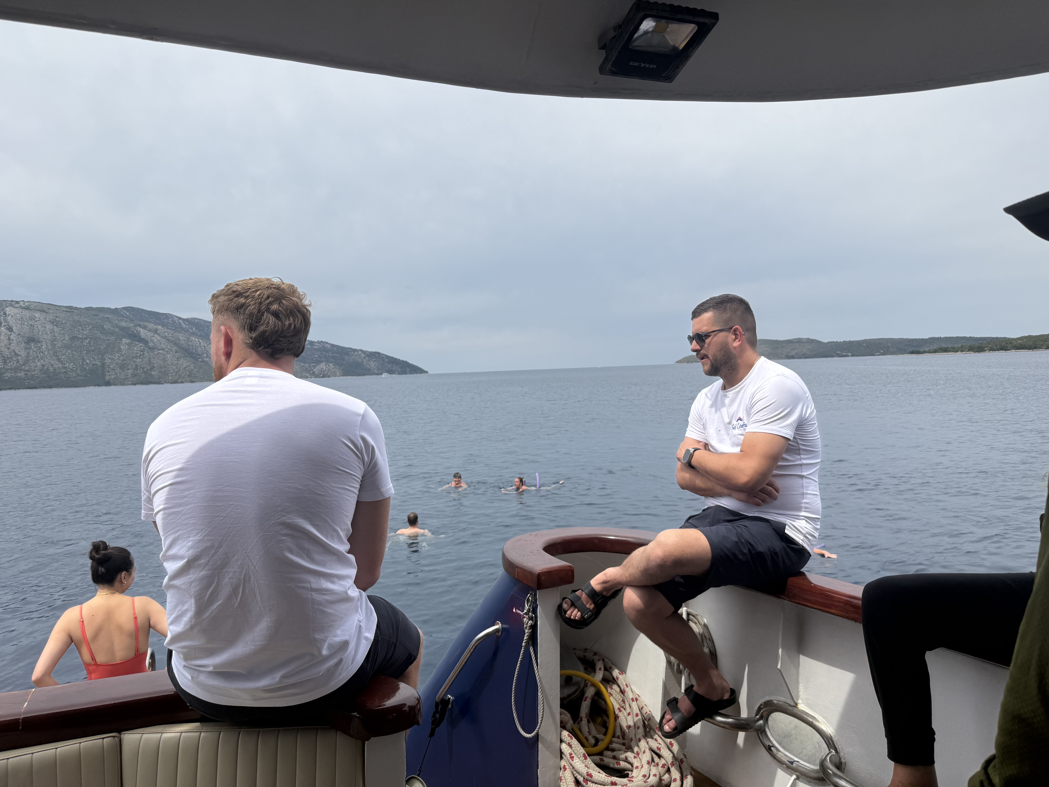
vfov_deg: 56.8
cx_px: 524
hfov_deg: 71.6
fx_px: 727
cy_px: 394
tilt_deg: -2.5
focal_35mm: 24
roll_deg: +2.5
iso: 80
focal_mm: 6.76
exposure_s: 1/7353
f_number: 1.78
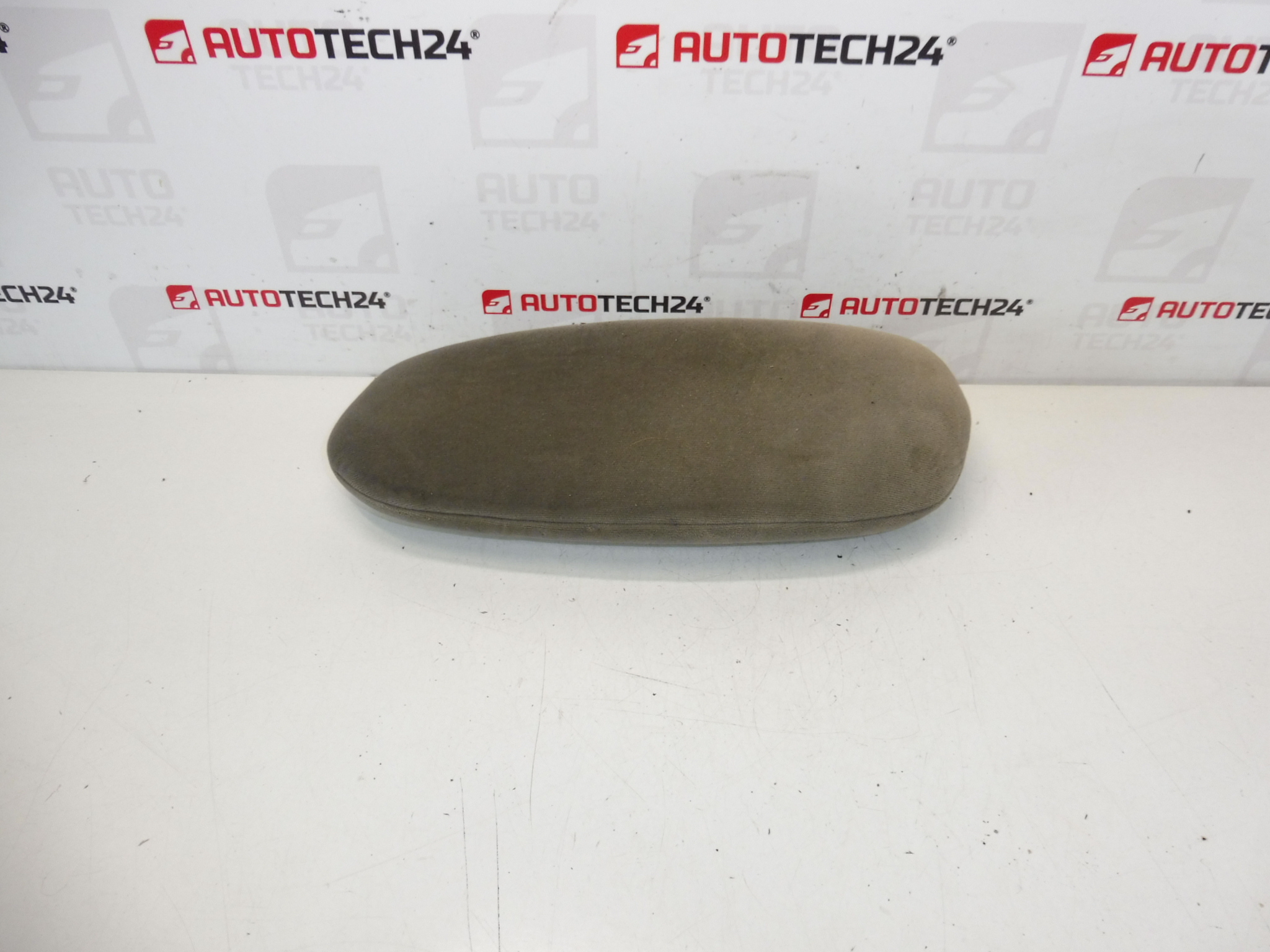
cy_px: 476
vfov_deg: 56.8
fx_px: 881
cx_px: 635
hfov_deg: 71.6
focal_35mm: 24
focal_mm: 4.3
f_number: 4.5
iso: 200
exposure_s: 1/60
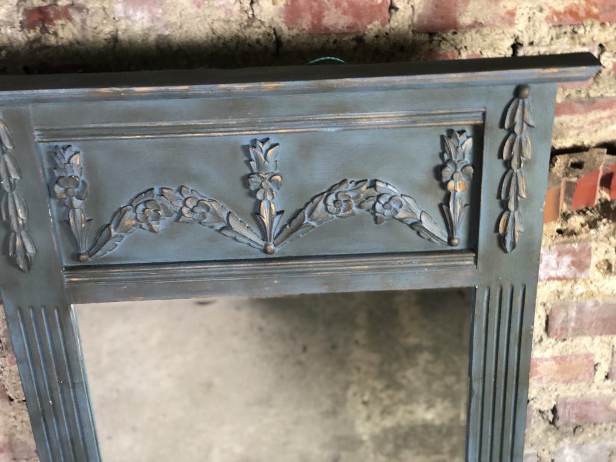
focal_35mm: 52
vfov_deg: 28.0
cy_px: 231
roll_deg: +2.1
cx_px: 308
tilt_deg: -27.1
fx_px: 925
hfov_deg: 36.8
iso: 125
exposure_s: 1/25
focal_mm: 6
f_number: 2.4
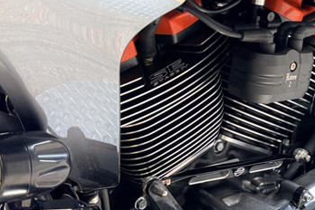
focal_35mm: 83
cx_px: 315
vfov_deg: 16.4
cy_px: 67
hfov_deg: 23.4
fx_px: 726
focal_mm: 5.96
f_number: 1.6
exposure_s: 1/60
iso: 100
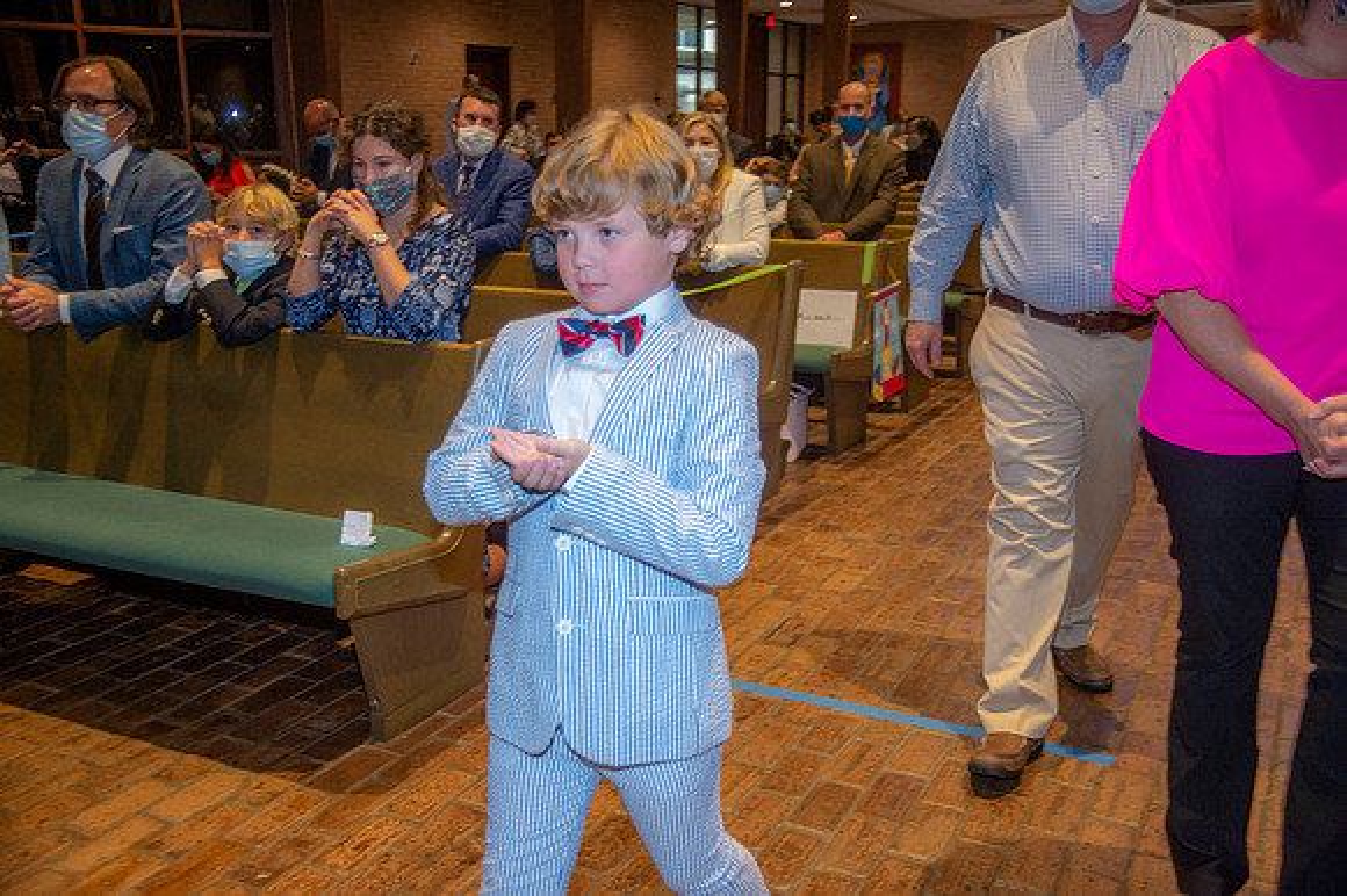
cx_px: 674
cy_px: 448
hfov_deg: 54.5
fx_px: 1309
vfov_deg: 37.8
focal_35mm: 35
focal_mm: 35
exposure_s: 1/125
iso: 1600
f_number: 4.5
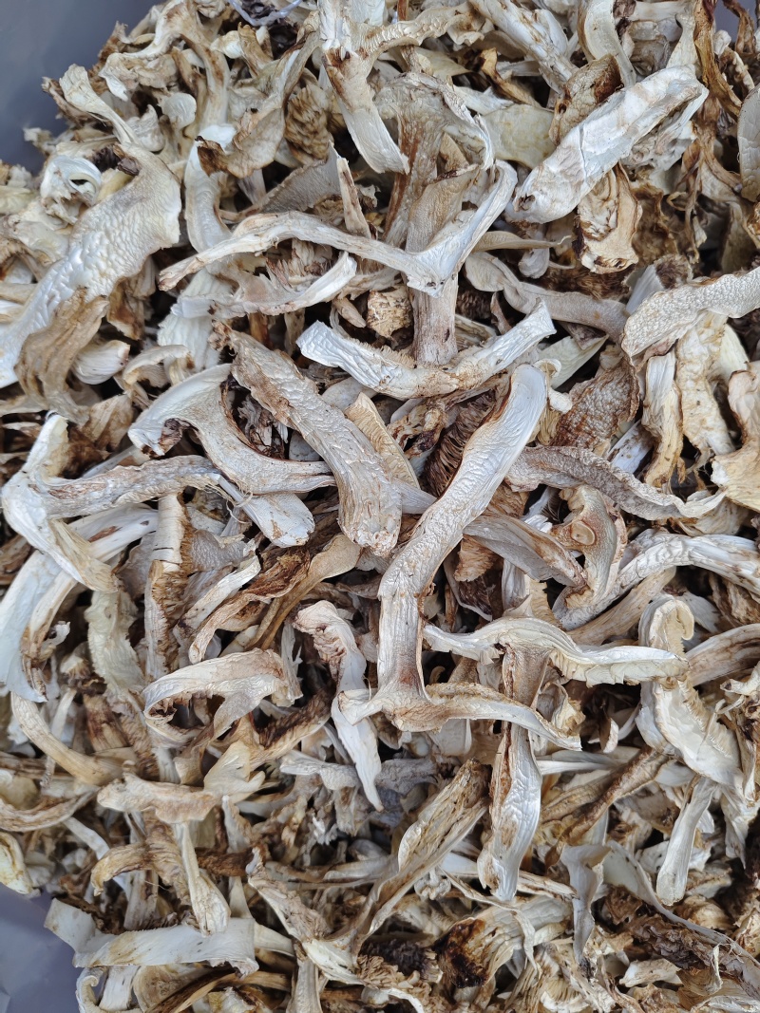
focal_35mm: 23
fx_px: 673
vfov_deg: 73.9
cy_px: 506
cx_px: 380
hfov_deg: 58.9
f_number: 1.88
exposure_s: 1/100
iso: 460
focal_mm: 5.56
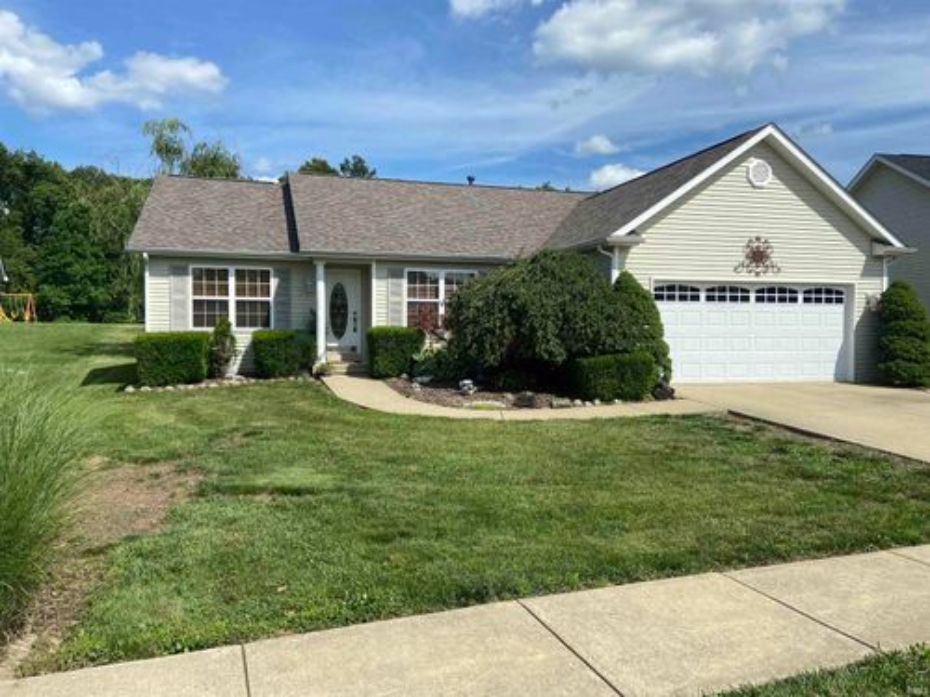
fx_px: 699
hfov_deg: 67.3
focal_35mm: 26
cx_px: 465
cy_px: 348
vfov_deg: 53.1
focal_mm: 4.25
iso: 32
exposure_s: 1/3731
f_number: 1.8
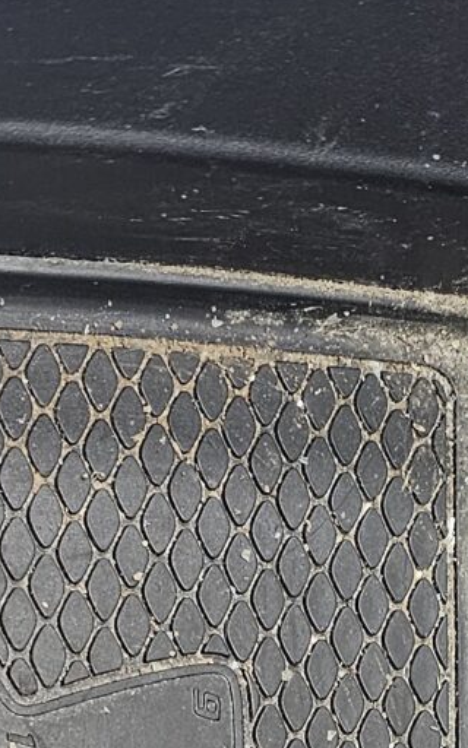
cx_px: 320
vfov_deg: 16.3
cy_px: 939
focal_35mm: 122
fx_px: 2490
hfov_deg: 10.7
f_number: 1.7
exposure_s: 1/120
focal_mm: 6.3
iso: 400
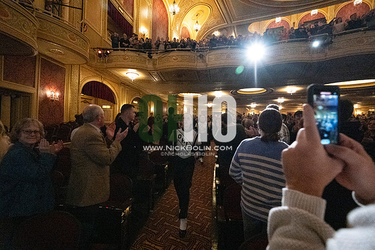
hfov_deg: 95.0
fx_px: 172
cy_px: 125
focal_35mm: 16
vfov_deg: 72.1
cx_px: 188
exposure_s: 1/400
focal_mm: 16.5
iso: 40637
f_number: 4
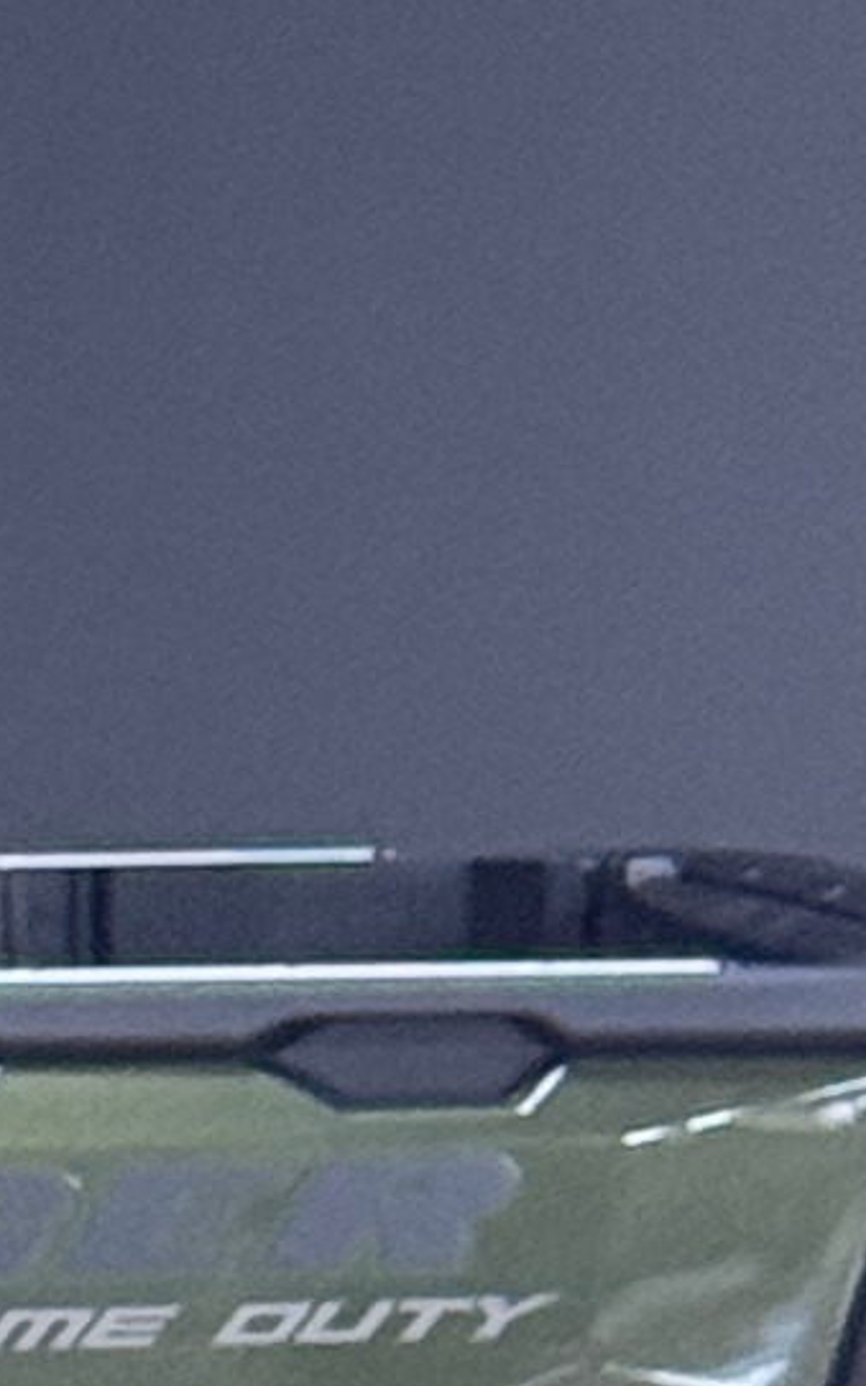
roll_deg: +0.6
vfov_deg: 5.6
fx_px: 14285
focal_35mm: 378
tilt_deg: -1.5
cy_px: 710
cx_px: -2486
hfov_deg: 3.3
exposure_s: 1/60
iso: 200
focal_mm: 6.76
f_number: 1.78
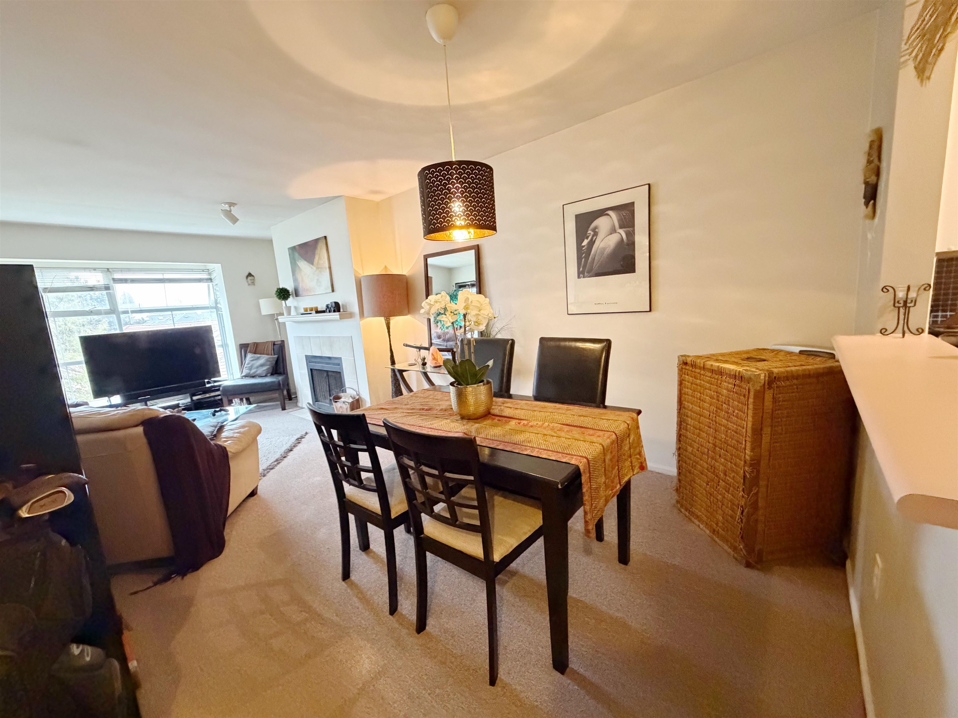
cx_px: 479
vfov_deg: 85.7
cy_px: 359
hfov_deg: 102.1
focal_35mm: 14
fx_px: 387
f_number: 2.2
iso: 1000
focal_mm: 2.22
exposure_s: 1/60
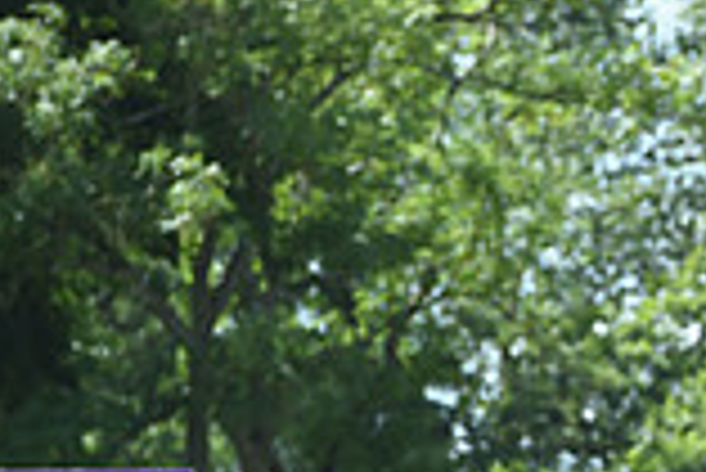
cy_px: 548
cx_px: 1282
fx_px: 14506
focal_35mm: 739
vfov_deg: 1.9
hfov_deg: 2.8
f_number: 6.3
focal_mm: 200
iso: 500
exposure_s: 1/1000
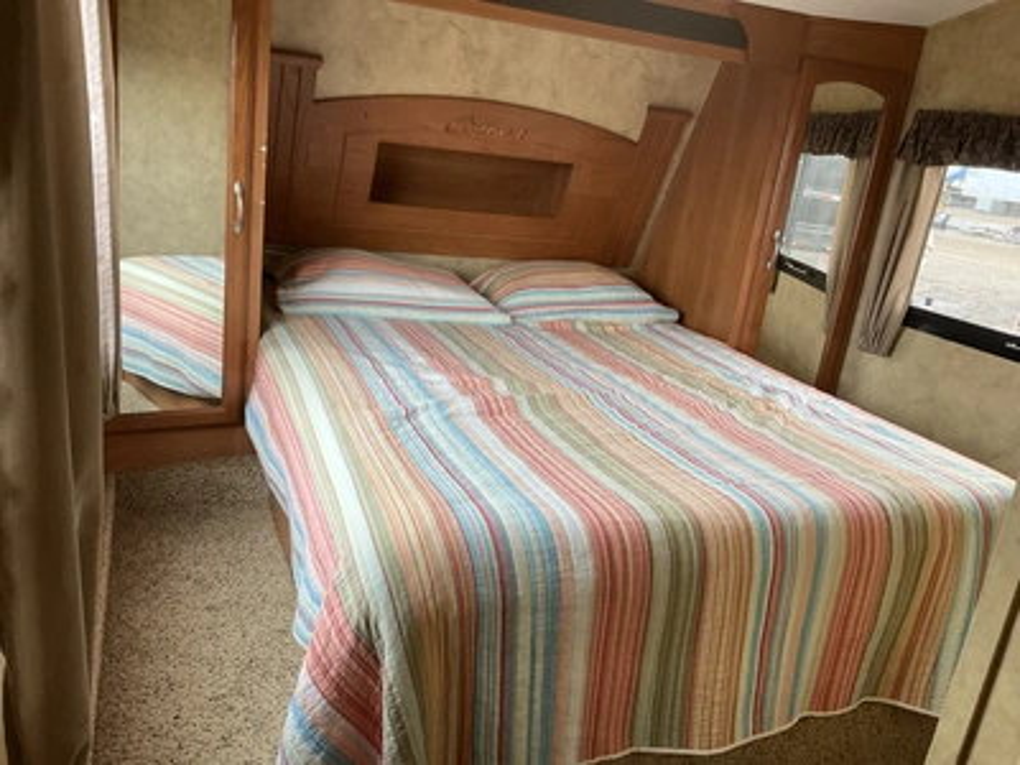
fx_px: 855
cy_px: 382
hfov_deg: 61.7
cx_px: 510
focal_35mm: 29
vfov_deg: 48.2
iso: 64
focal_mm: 3
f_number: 1.8
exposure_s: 1/72
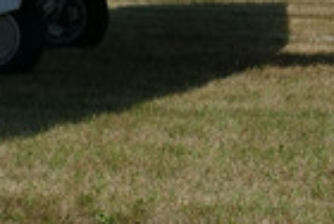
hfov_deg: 5.7
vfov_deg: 3.9
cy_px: -170
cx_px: 460
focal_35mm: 356
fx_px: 3310
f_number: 5.6
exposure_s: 1/1000
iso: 125
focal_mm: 28.55
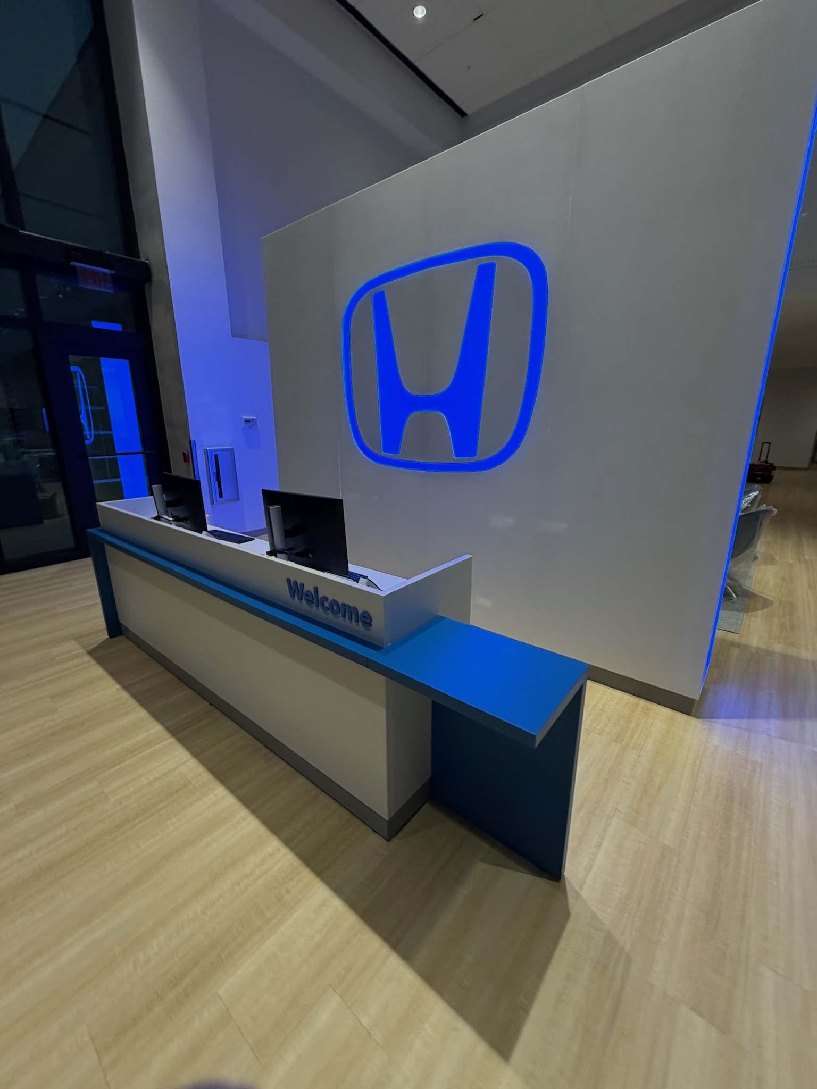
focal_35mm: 14
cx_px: 408
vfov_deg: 102.1
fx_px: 441
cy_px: 544
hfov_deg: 85.7
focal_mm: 2.22
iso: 125
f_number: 2.2
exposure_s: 1/121
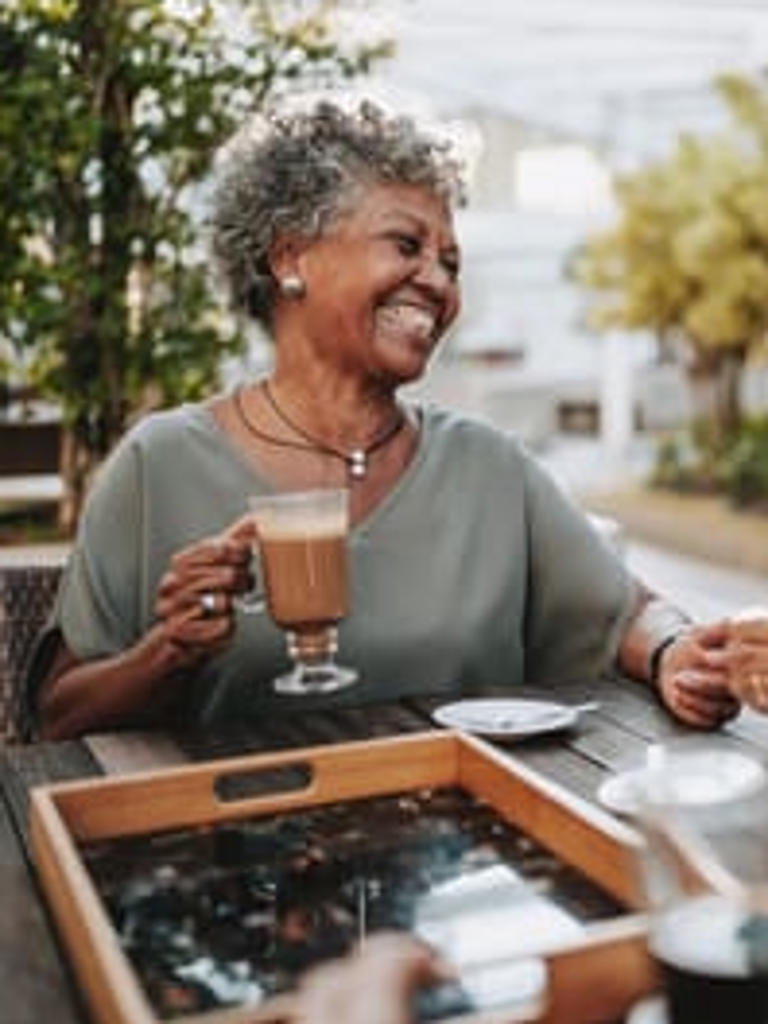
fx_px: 1509
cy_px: 512
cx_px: 741
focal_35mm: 51
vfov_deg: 37.5
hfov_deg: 27.2
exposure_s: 1/500
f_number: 1.6
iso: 100
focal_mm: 35
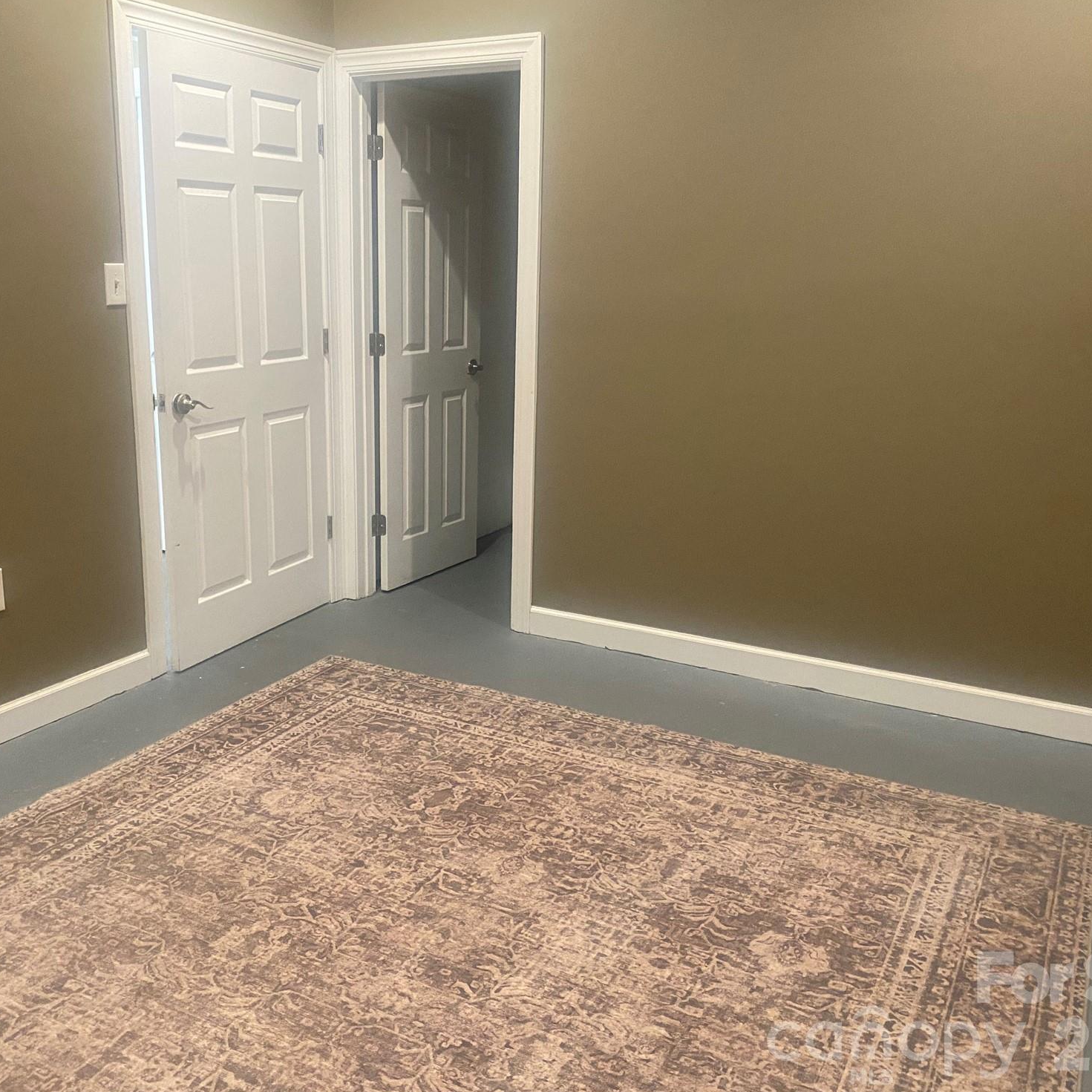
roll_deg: -0.7
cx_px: 454
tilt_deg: -13.9
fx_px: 1142
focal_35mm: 32
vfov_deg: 51.1
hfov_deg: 50.9
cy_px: 527
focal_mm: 4.25
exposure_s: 1/60
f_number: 1.8
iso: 400
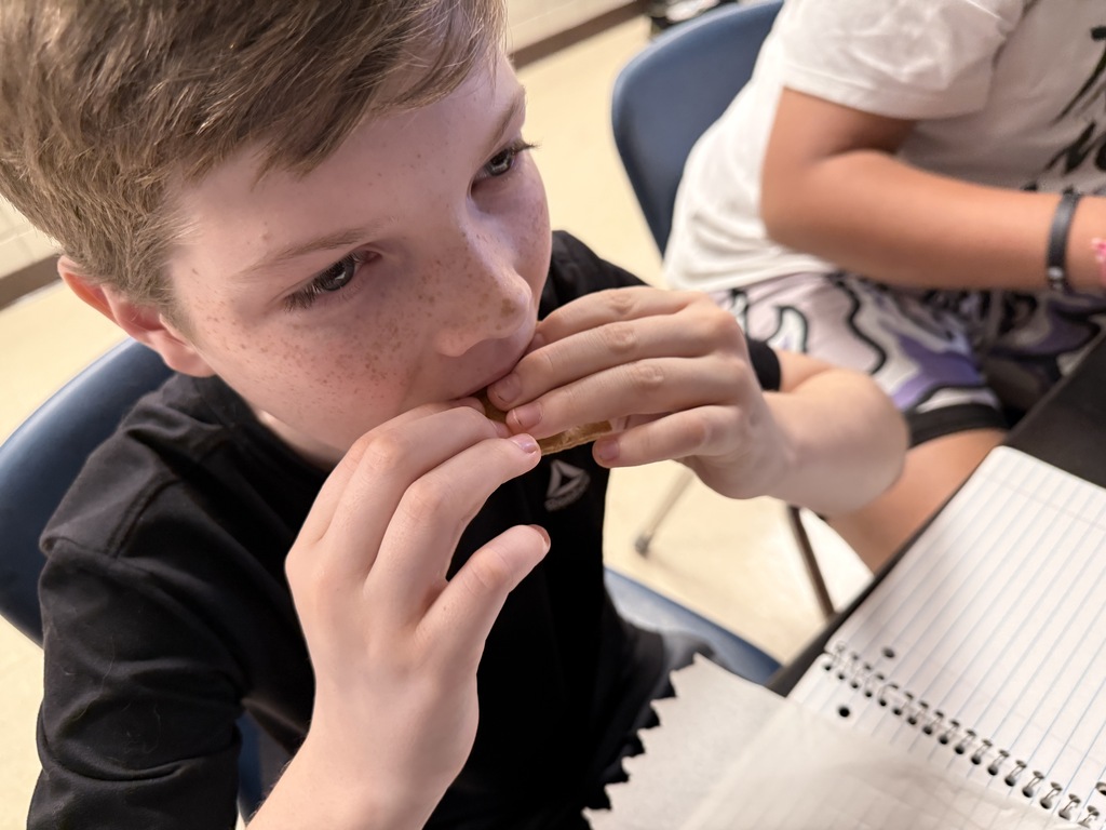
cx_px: 553
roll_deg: +13.0
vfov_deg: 56.8
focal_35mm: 24
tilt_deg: -40.3
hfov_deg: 71.6
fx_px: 767
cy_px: 415
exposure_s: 1/60
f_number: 1.78
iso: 500
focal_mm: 6.76
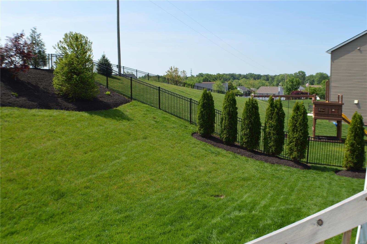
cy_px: 122
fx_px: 367
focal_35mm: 36
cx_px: 184
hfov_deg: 53.2
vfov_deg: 36.8
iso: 100
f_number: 7.1
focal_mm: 24
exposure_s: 1/200
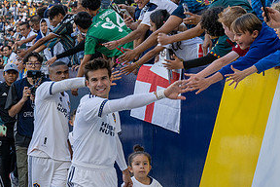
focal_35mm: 141
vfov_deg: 9.7
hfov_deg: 14.5
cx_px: 159
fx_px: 1097
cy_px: 54
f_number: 8
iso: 200
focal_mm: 70
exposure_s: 1/80
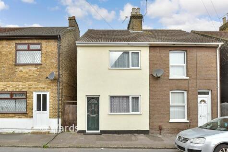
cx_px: 114
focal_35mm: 15
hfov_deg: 100.4
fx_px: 95
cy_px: 76
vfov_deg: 77.4
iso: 500
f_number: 8
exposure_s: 1/250
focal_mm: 10
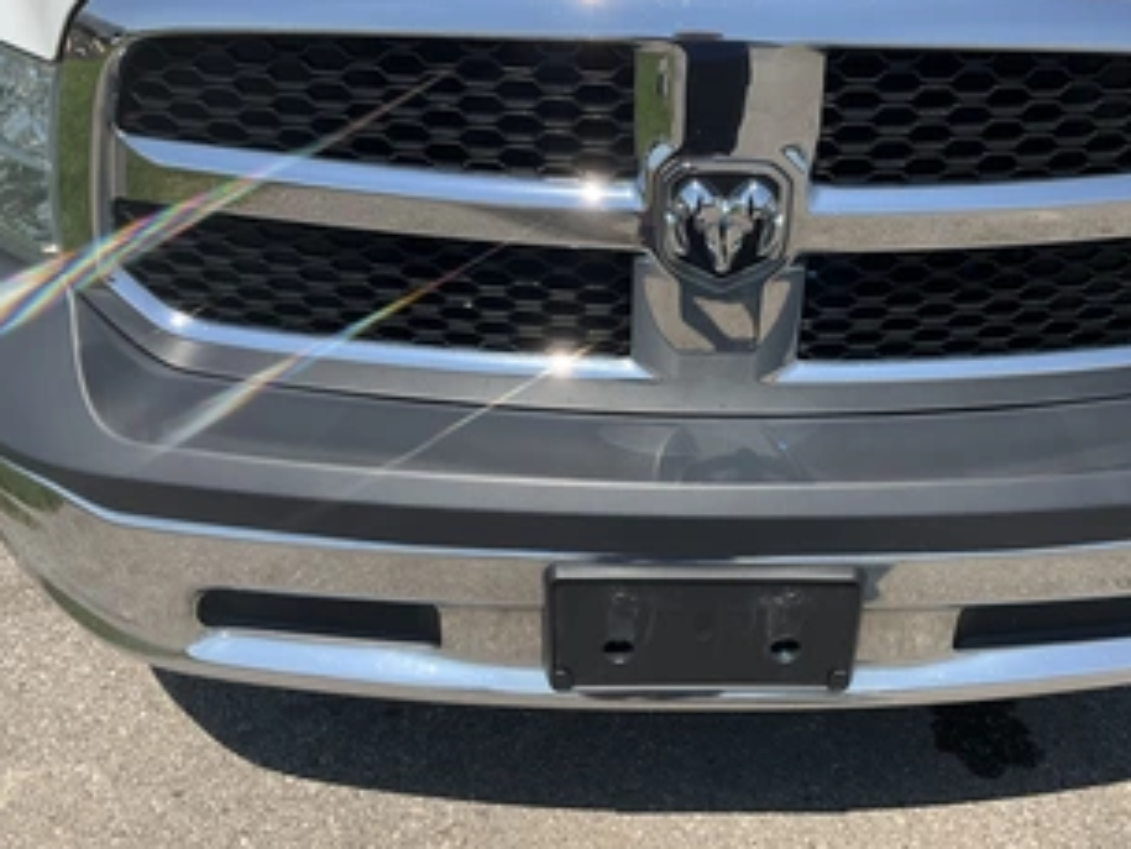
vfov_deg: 37.5
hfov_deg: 48.6
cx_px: 697
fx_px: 1242
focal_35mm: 38
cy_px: 311
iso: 25
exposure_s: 1/2227
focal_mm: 3
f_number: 1.8
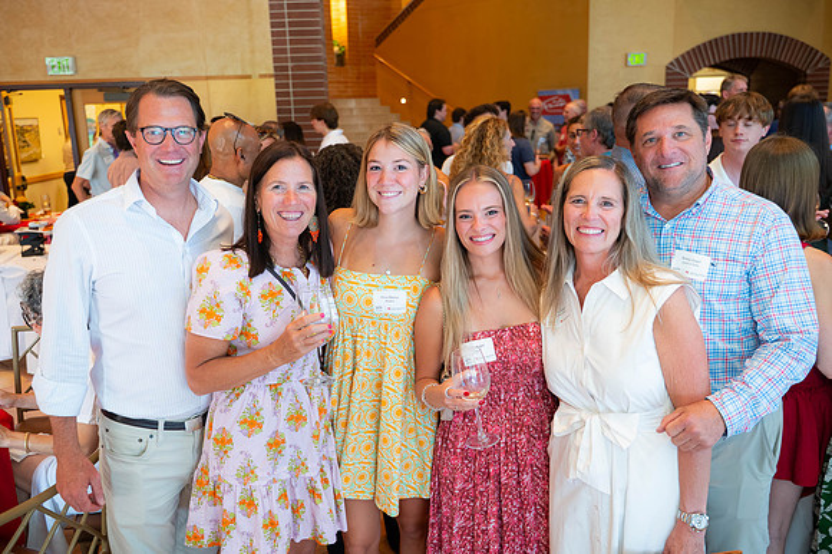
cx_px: 419
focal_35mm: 30
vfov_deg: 43.9
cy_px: 274
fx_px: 686
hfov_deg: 62.4
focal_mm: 28
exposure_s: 1/125
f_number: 2.8
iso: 2000
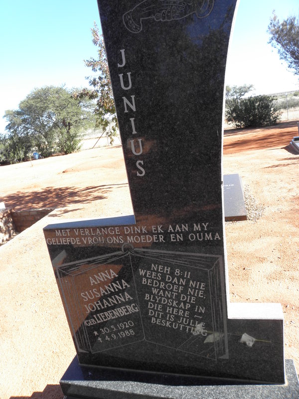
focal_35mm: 26
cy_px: 200
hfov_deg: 53.1
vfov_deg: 67.3
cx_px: 150
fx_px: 299
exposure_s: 1/60
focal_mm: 4.6
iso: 64
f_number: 5.6
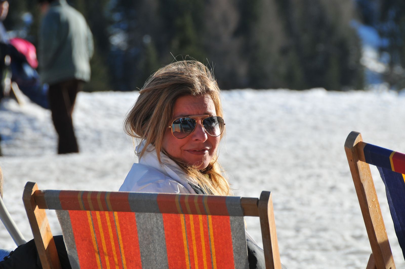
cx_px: 202
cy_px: 134
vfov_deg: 4.6
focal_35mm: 300
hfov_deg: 6.9
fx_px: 3371
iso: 200
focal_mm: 200
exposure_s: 1/320
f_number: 9
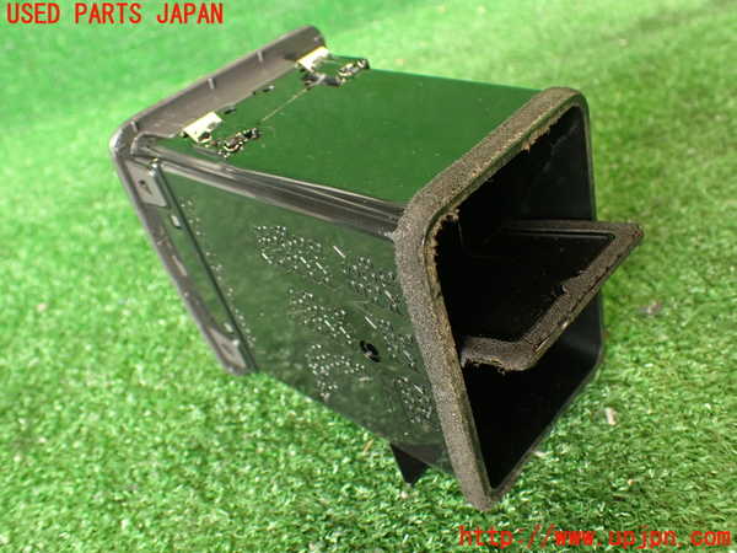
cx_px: 368
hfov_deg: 56.8
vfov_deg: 44.2
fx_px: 681
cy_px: 276
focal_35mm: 32
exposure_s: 1/30
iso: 250
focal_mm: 5.79
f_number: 2.4
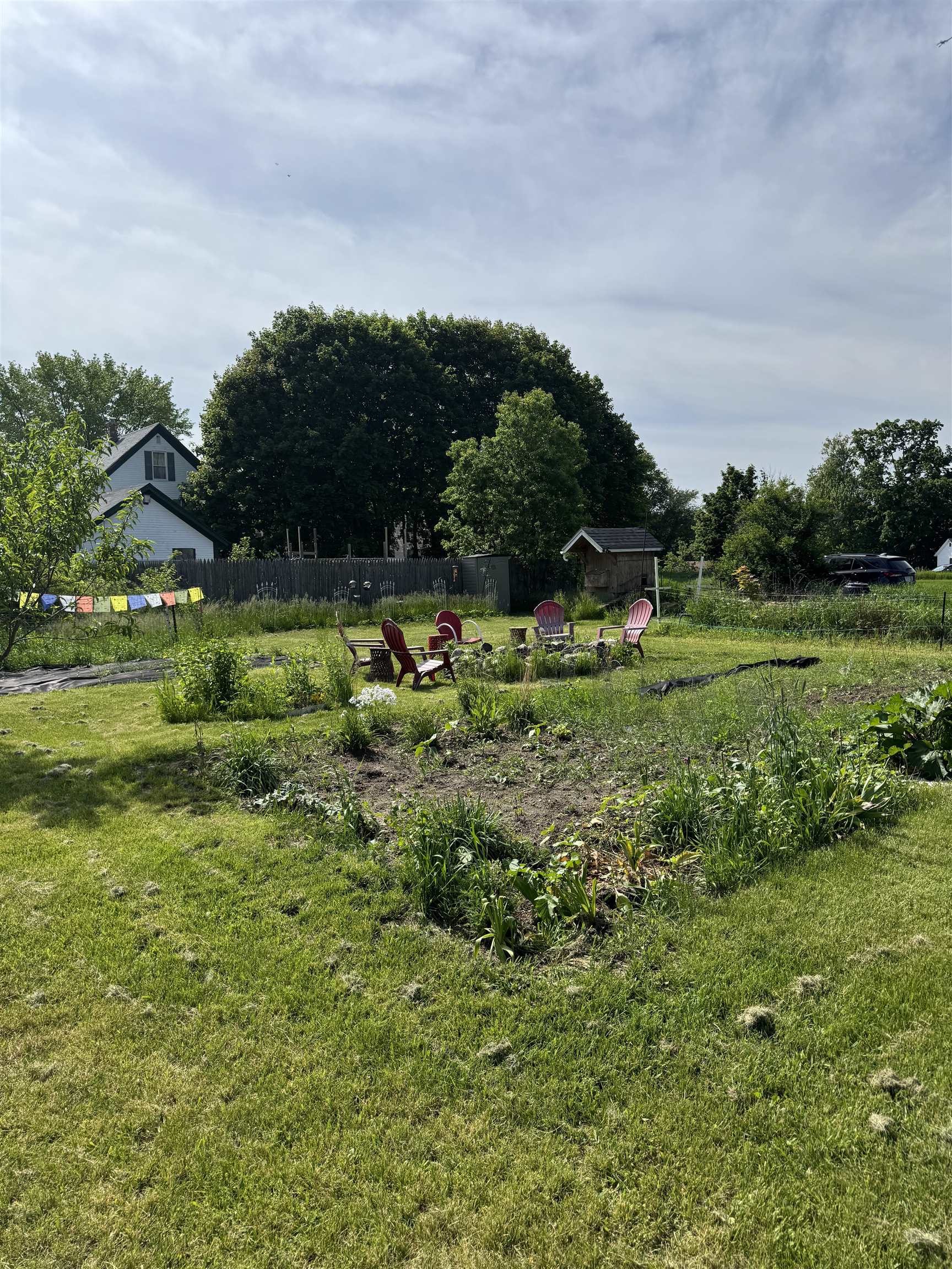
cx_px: 476
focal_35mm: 24
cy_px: 634
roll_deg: +2.0
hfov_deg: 56.8
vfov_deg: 71.6
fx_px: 880
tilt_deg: -4.3
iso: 80
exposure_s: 1/5348
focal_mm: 6.76
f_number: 1.78
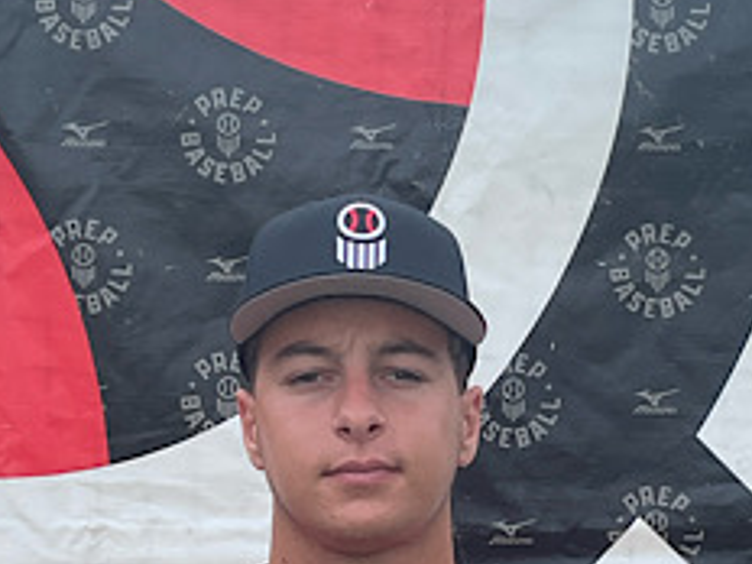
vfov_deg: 27.3
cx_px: 363
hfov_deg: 38.2
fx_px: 1086
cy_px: 574
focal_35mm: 50
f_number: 1.8
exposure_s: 1/391
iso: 16
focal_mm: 3
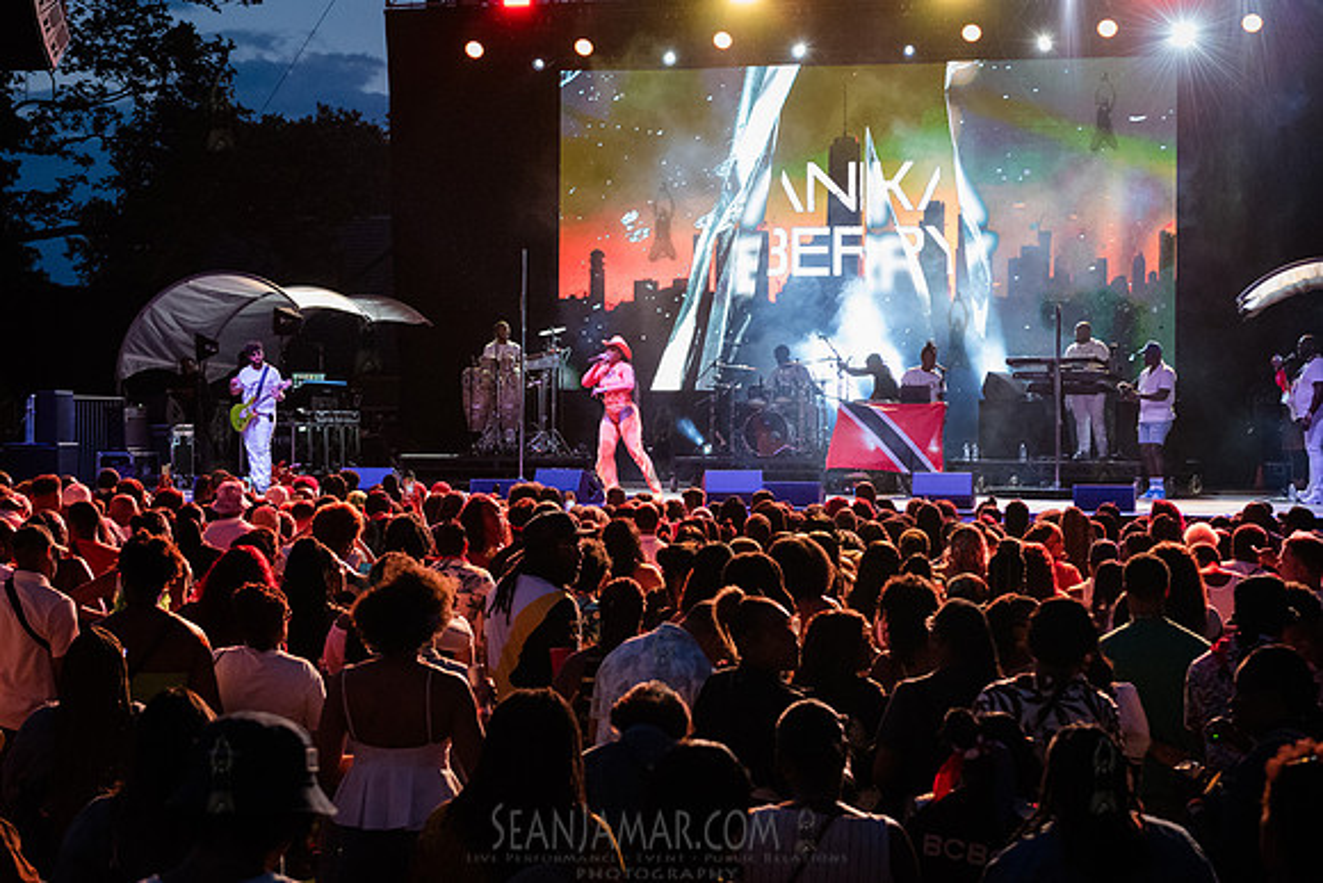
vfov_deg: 20.9
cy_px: 441
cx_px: 643
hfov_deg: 30.9
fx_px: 2394
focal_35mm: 65
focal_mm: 62
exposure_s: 1/400
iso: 6400
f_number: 4.5
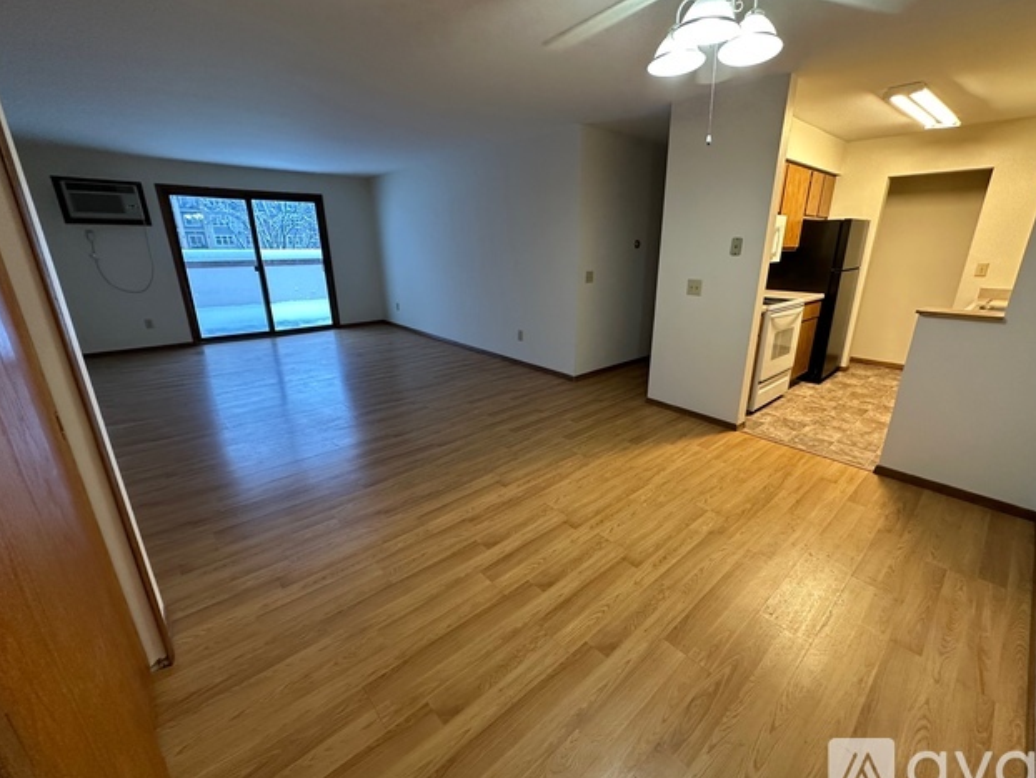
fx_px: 449
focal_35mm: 15
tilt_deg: -19.0
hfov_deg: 98.1
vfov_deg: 81.8
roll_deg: -0.9
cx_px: 542
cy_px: 388
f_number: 2.2
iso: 250
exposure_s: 1/60
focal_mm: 2.22
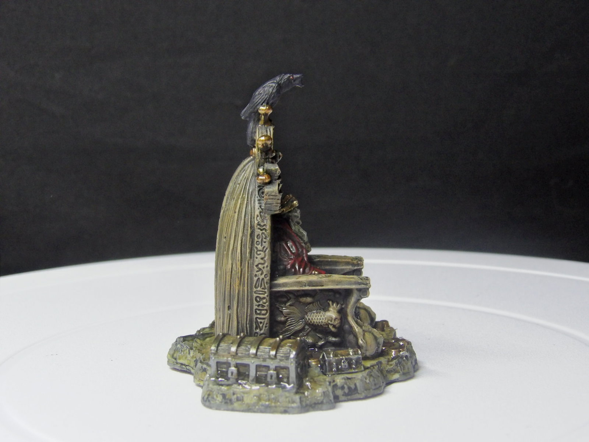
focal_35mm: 72
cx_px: 294
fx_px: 1225
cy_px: 221
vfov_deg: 20.4
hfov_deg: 27.0
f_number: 4.1
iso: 715
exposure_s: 1/27
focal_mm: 13
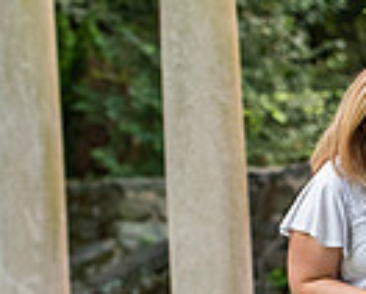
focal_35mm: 439
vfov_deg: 3.5
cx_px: 486
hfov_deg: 4.4
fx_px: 4762
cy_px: 239
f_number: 3.5
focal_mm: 98
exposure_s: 1/125
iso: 1000
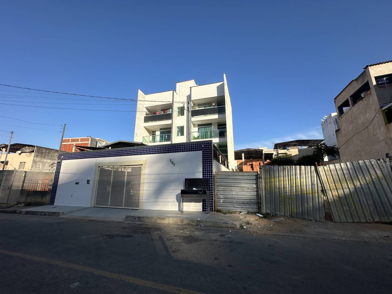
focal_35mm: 14
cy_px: 147
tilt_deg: +11.5
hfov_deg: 102.1
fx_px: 159
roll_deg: -0.5
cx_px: 196
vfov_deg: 85.7
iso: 50
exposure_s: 1/2092
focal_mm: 2.22
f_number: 2.2
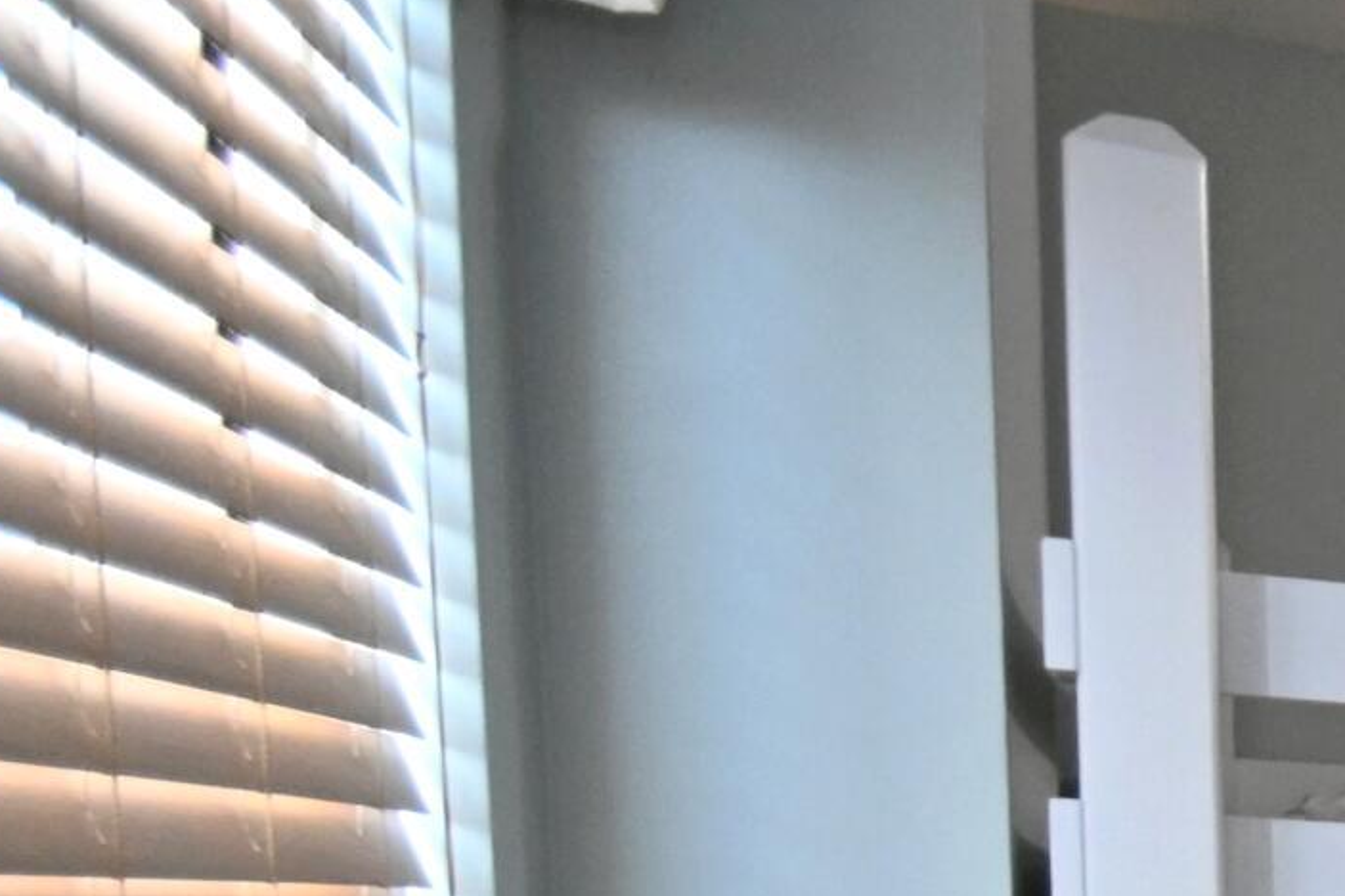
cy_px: 1194
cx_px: 2690
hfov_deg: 19.0
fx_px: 2390
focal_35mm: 64
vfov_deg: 19.4
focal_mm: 10
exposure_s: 1/125
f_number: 3.5
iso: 1600
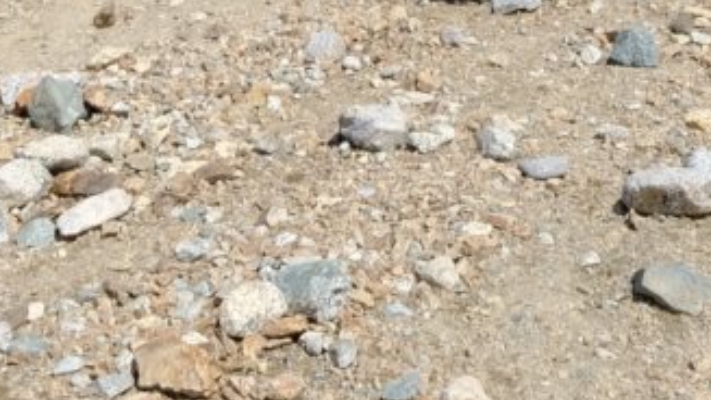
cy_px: -585
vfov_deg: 12.7
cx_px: 381
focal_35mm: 72
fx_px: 1358
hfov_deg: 29.3
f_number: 11
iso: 200
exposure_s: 1/250
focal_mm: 10
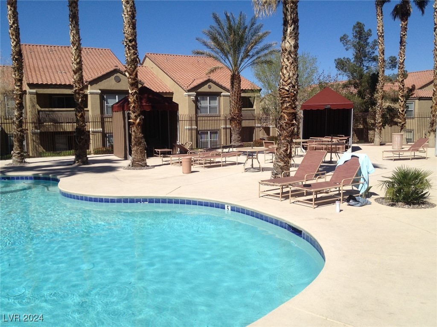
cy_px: 164
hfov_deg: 52.6
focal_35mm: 35
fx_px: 442
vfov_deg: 40.7
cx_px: 218
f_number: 2.4
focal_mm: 4.28
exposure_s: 1/3247
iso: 50
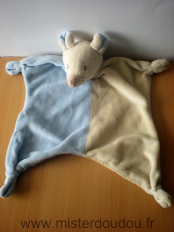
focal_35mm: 38
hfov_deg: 37.7
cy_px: 116
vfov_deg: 49.0
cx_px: 87
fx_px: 255
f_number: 3.1
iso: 64
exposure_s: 1/12.3
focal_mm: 6.3
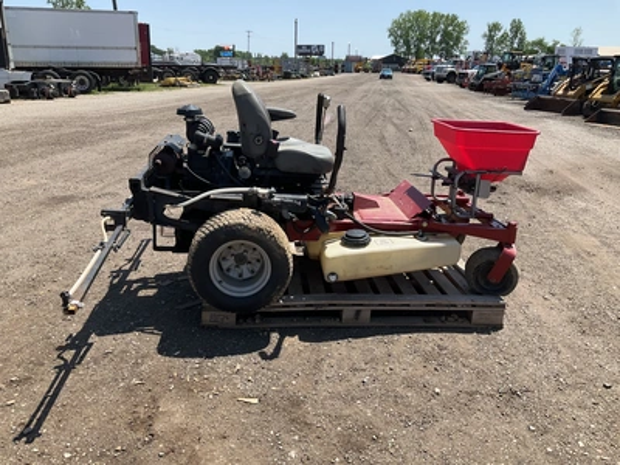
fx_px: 519
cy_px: 232
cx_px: 310
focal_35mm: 29
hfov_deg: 61.7
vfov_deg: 48.2
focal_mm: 3
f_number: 1.8
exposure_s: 1/1279
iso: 25
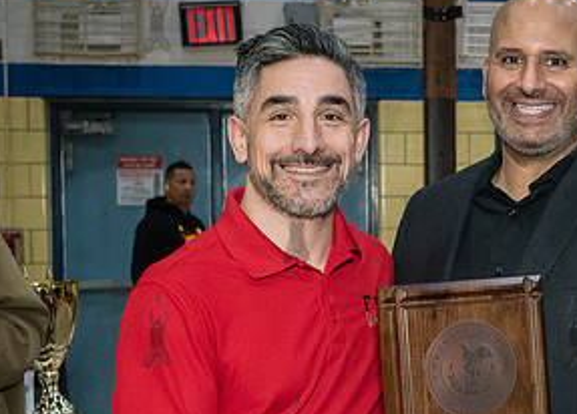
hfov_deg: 20.3
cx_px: 524
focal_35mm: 96
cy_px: 318
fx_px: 1576
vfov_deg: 14.9
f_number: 5.6
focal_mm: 35
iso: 4000
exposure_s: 1/200
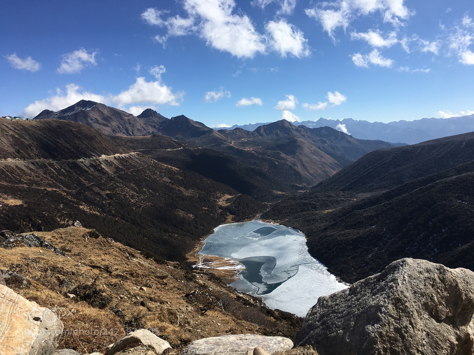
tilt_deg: -6.6
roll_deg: +3.8
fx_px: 397
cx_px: 237
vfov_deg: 48.2
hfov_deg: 61.7
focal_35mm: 29
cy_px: 178
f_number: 2.2
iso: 25
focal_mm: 4.15
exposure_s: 1/1923
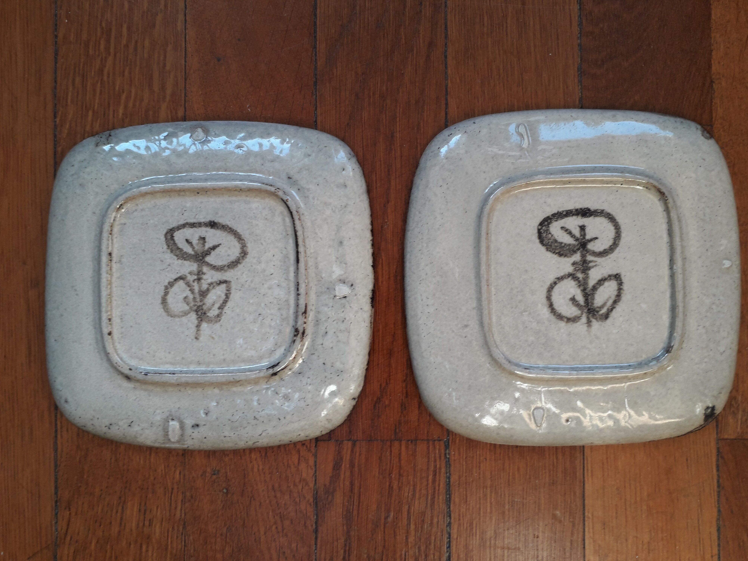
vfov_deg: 49.7
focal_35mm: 28
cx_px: 374
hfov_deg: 63.4
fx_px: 605
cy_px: 287
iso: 40
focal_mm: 3.6
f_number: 1.9
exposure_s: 1/50
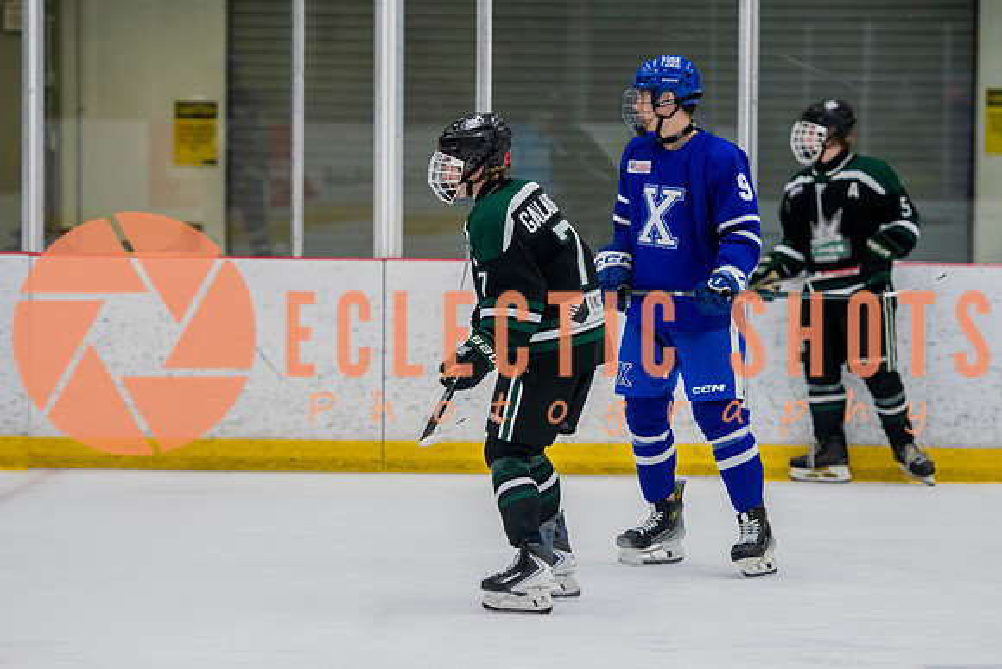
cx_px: 501
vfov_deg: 7.0
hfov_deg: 10.4
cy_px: 318
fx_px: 5479
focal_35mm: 197
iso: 2000
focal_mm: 140
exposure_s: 1/640
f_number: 3.2
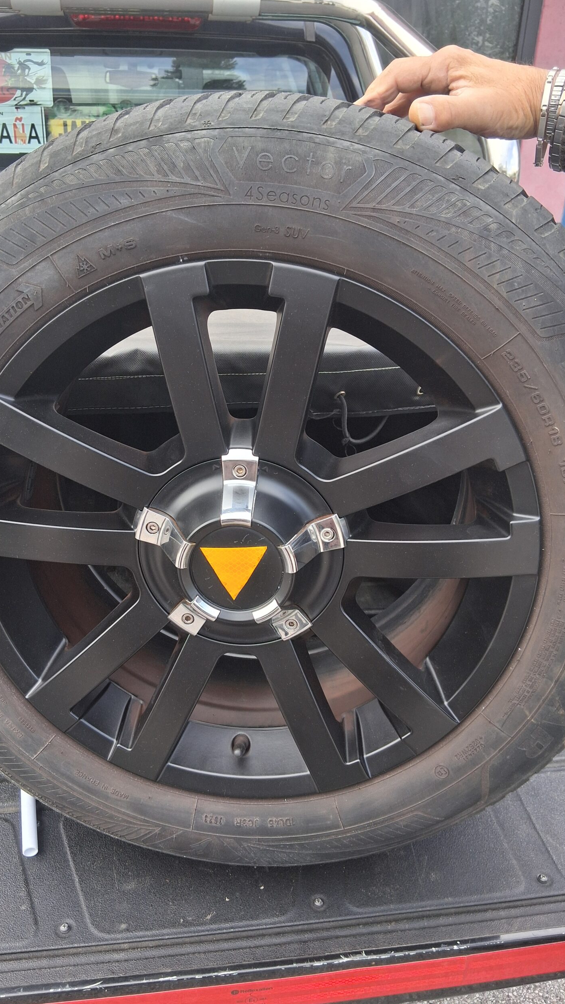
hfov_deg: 40.1
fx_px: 772
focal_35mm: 29
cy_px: 506
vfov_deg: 66.1
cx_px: 242
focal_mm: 3.98
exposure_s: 1/100
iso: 50
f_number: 1.8
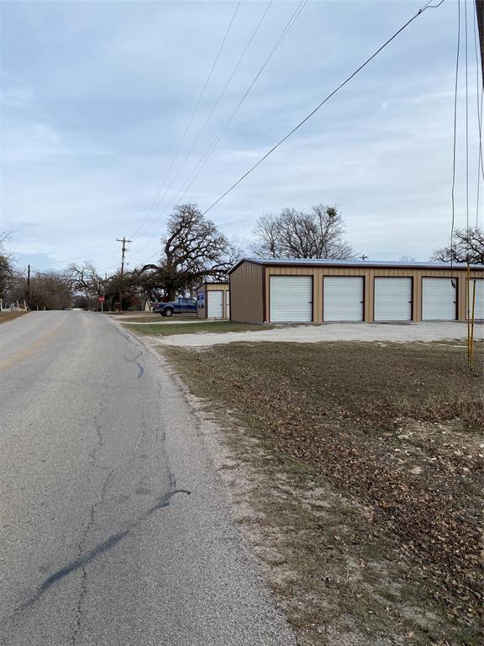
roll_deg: +0.4
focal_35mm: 26
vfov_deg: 67.3
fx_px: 485
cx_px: 242
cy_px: 323
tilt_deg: -3.2
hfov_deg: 53.1
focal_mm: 4.25
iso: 32
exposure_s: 1/2571
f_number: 1.8
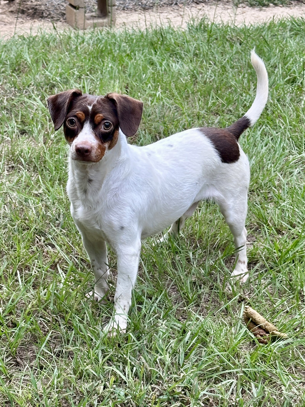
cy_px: 204
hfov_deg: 30.3
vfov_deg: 39.7
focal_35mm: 48
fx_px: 564
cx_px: 152
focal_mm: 6.86
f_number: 1.78
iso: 50
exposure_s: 1/138
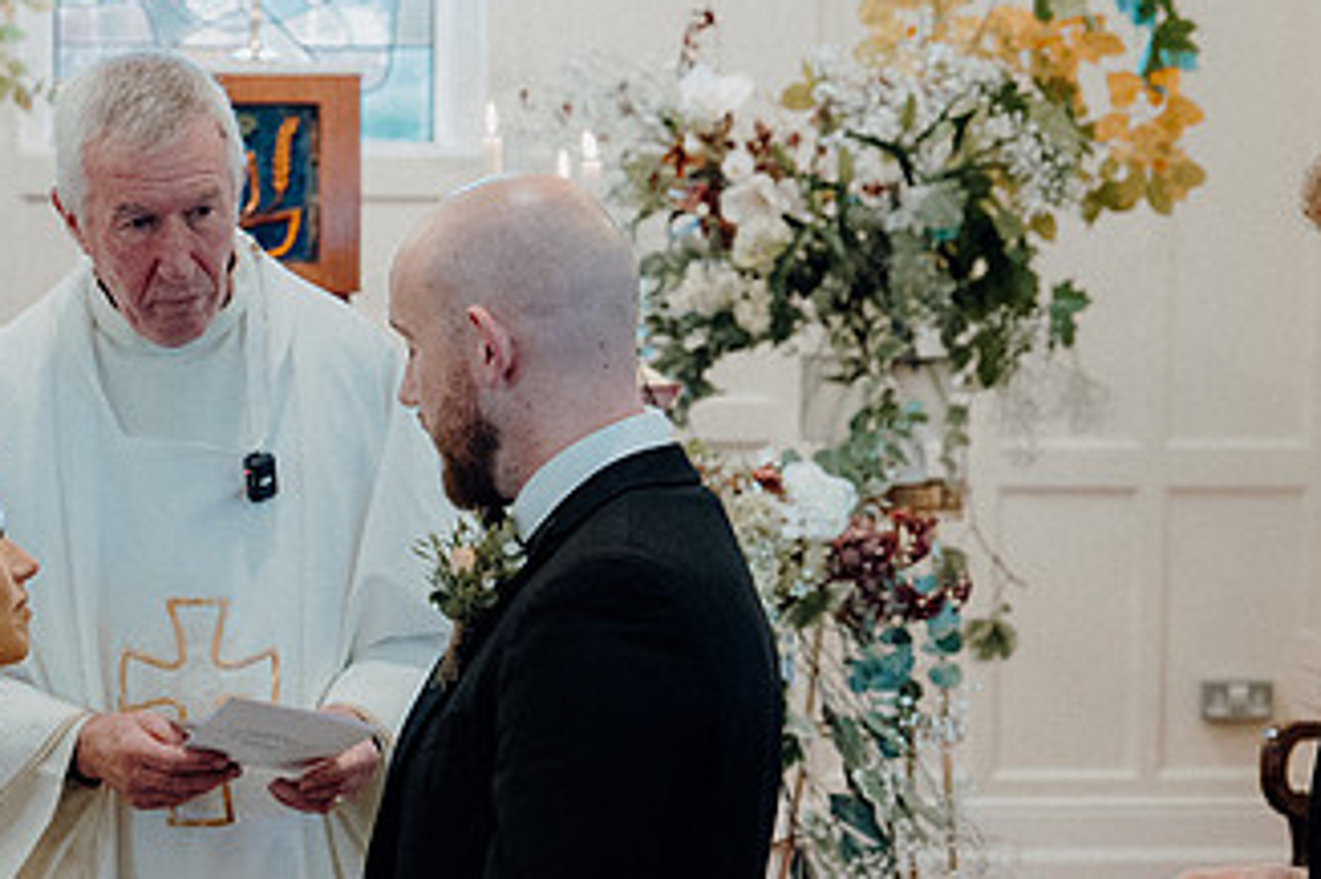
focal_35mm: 114
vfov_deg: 12.0
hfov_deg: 17.9
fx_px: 4181
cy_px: 666
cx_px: 377
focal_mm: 43
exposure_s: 1/160
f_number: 3.5
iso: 2500
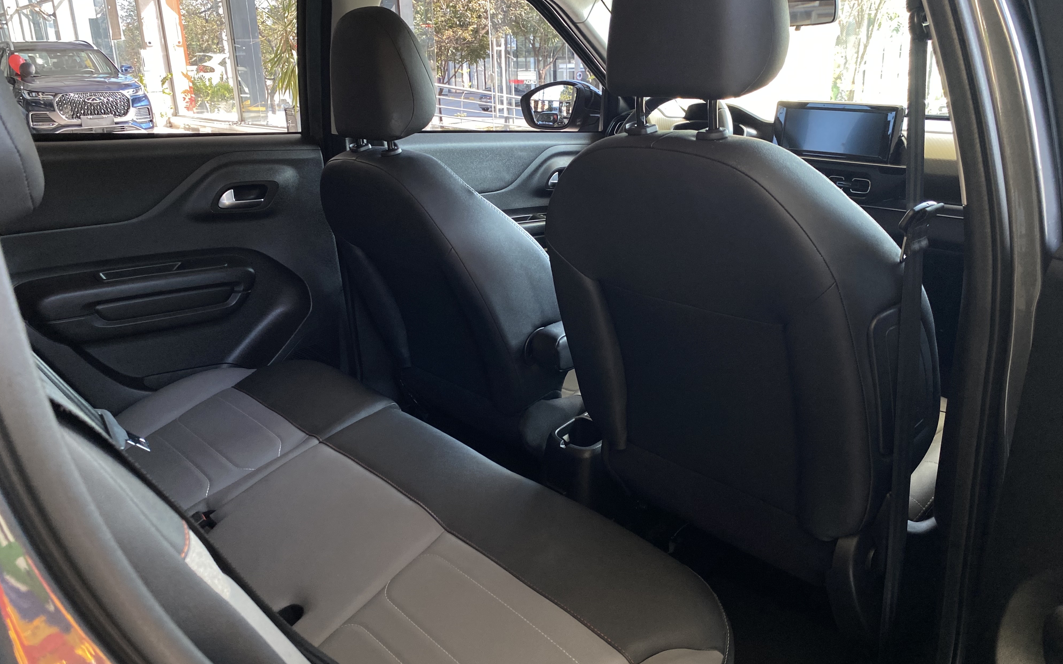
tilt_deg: -17.8
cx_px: 531
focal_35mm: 28
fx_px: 811
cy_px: 334
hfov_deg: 66.5
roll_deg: +1.6
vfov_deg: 44.5
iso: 125
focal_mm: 4.25
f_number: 1.8
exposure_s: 1/115
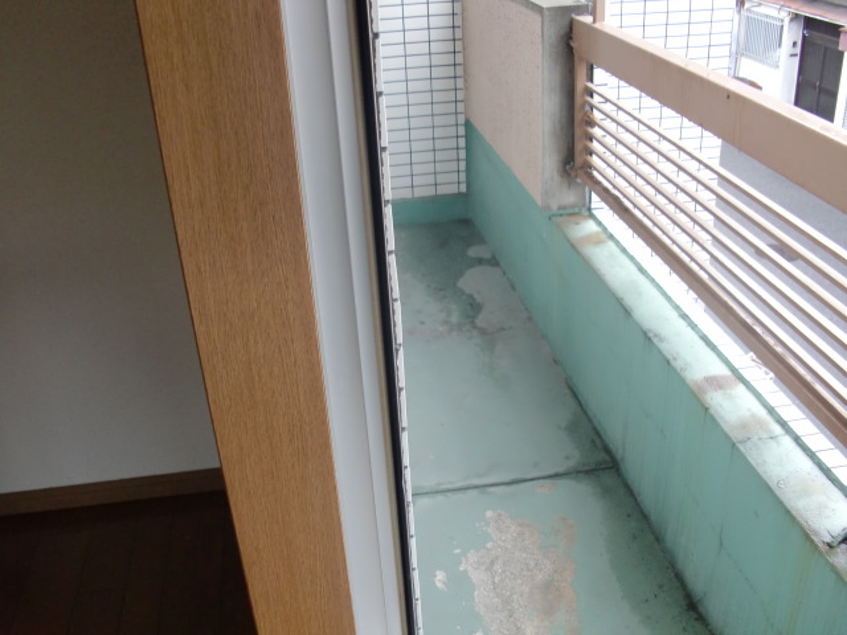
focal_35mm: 36
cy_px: 318
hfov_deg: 51.4
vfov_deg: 39.7
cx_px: 424
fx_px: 881
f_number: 2.8
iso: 200
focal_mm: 6.3
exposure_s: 1/60
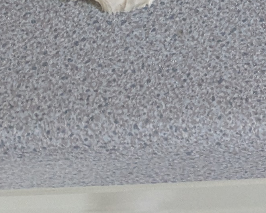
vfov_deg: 8.6
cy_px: -351
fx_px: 1252
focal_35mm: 159
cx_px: 677
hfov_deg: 10.2
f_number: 1.73
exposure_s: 1/99.9
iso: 115
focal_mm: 4.38
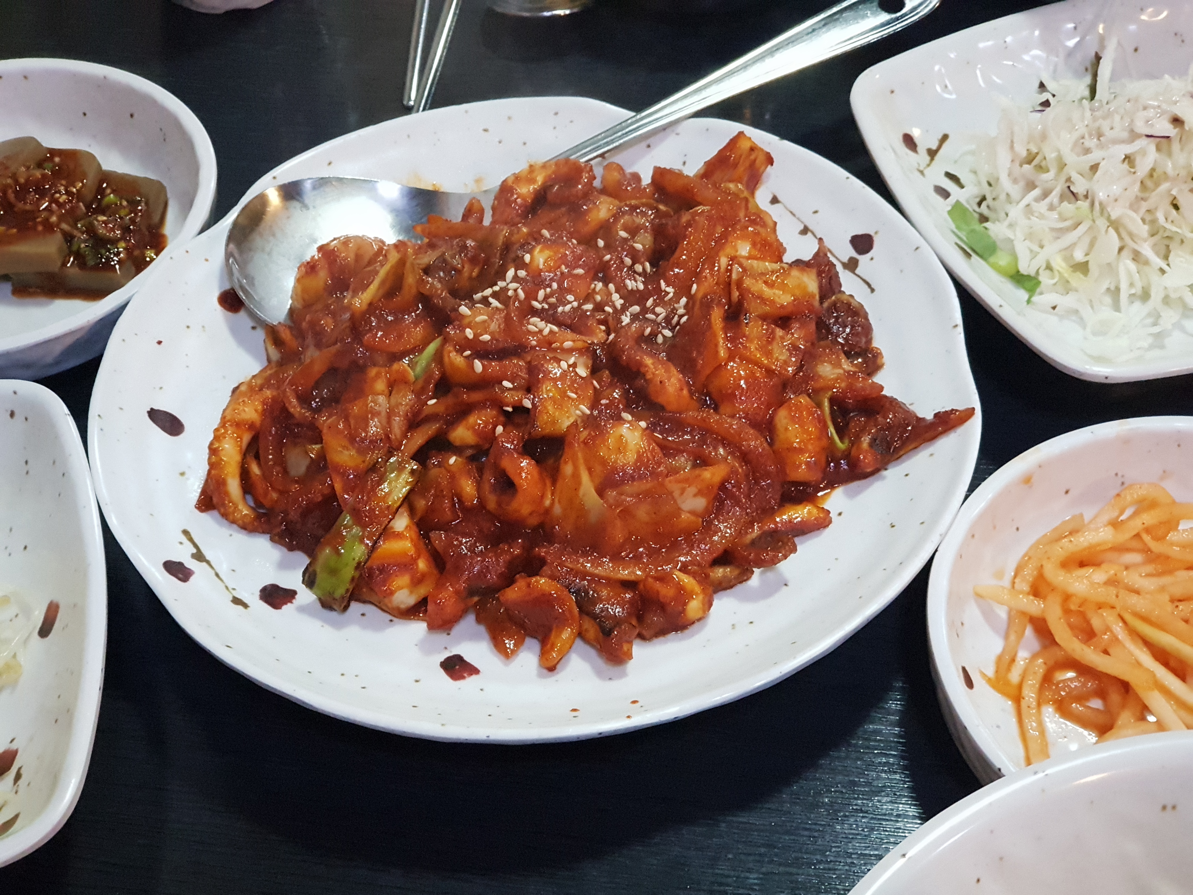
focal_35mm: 52
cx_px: 596
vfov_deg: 28.0
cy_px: 448
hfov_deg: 36.8
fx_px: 1792
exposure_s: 1/30
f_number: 2.4
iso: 500
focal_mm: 6
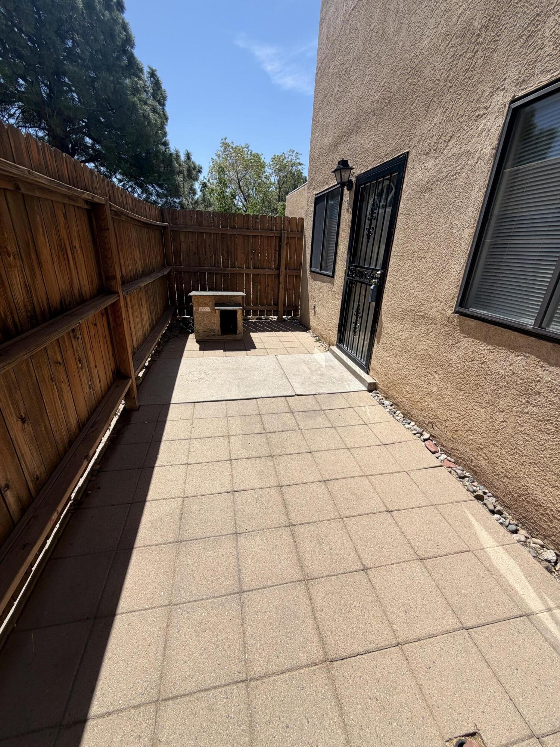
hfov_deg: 85.7
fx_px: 302
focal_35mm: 14
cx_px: 280
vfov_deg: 102.1
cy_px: 374
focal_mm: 2.22
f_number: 2.2
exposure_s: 1/779
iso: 20
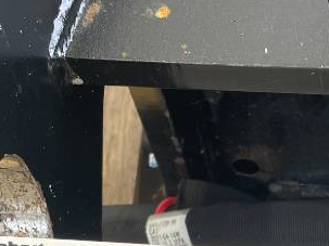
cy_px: 319
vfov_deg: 15.9
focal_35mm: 88
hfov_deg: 21.2
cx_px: 359
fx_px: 836
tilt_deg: -67.5
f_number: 1.6
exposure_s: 1/121
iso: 64
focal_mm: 4.2
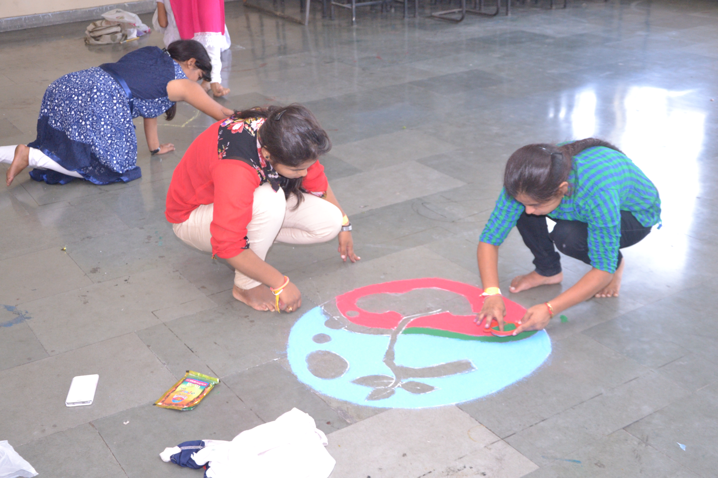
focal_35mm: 45
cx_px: 359
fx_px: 897
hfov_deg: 43.6
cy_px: 239
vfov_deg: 29.9
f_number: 5
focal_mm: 30
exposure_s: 1/125
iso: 1600
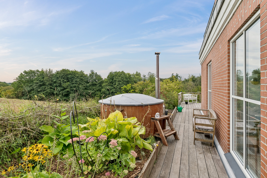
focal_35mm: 20
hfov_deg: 84.0
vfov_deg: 61.9
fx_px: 148
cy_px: 89
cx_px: 134
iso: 500
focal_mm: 20
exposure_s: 1/400
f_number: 8
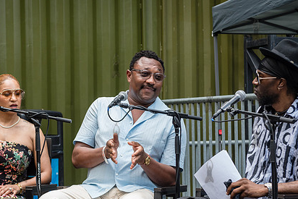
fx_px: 845
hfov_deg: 20.0
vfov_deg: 13.4
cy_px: 135
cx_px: 116
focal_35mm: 102
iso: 1000
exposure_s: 1/500
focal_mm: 70
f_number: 4.5
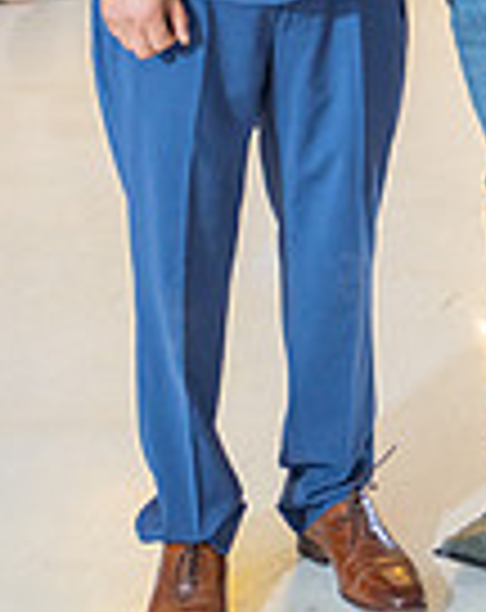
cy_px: -392
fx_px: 2420
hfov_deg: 11.4
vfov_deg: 13.3
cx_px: 436
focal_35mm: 134
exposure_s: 1/80
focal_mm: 43
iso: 800
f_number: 2.8
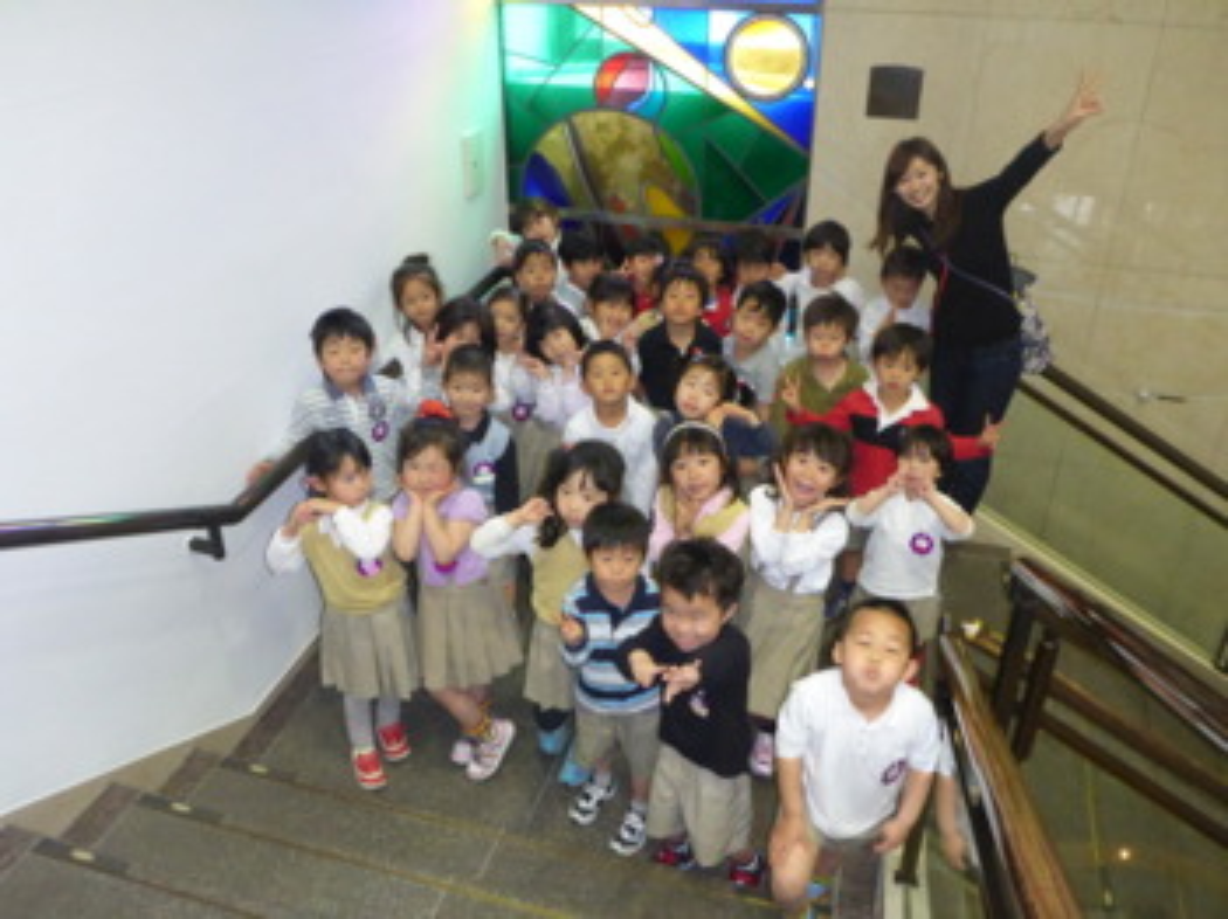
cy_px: 460
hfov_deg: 61.7
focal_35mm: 29
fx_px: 1028
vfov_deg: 48.2
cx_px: 614
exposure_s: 1/60
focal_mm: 5.2
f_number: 3.4
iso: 800
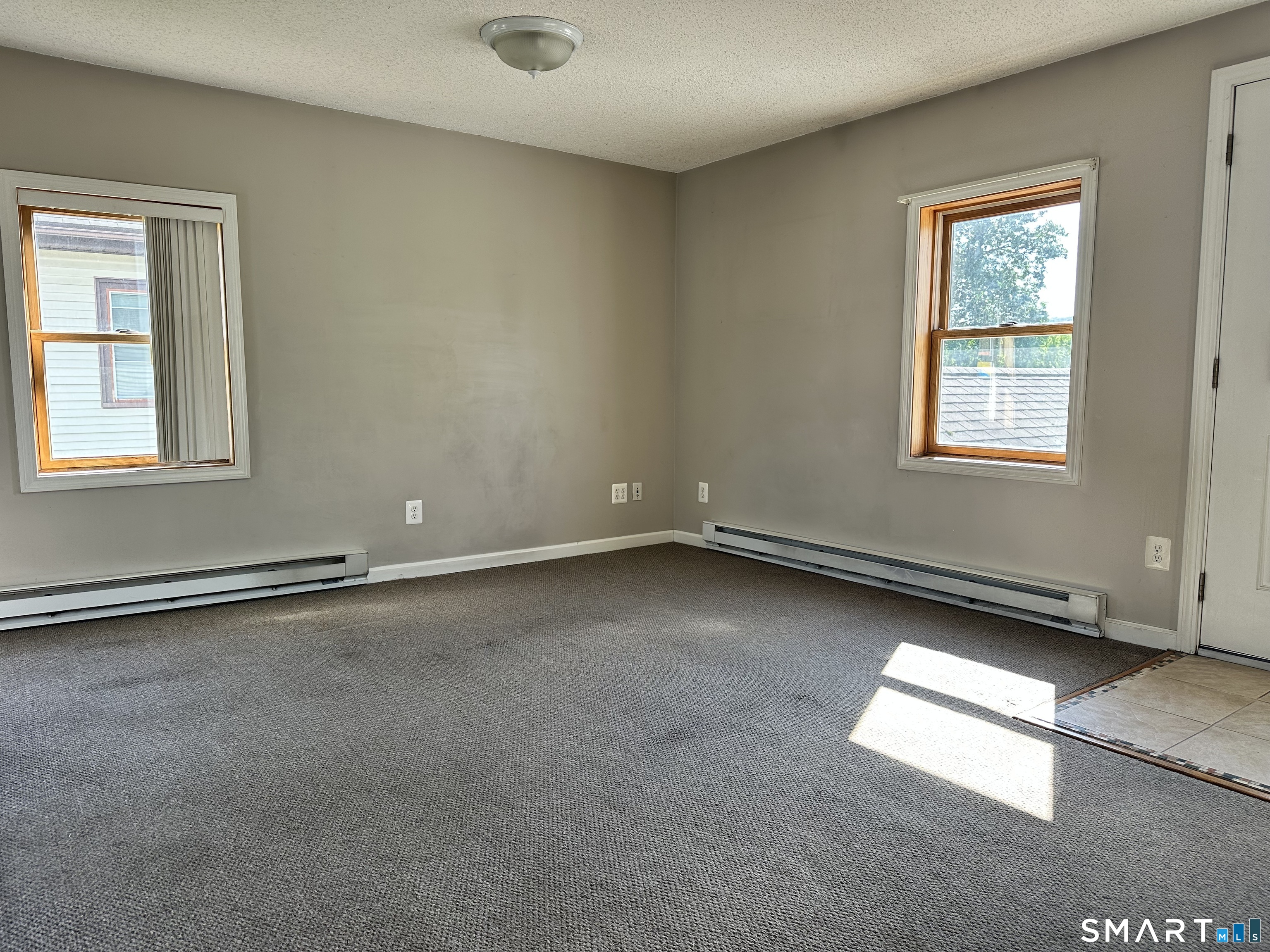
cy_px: 476
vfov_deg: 56.8
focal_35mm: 24
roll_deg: -0.1
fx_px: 881
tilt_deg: -7.8
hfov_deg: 71.6
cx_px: 635
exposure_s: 1/191
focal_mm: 6.86
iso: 80
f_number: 1.78
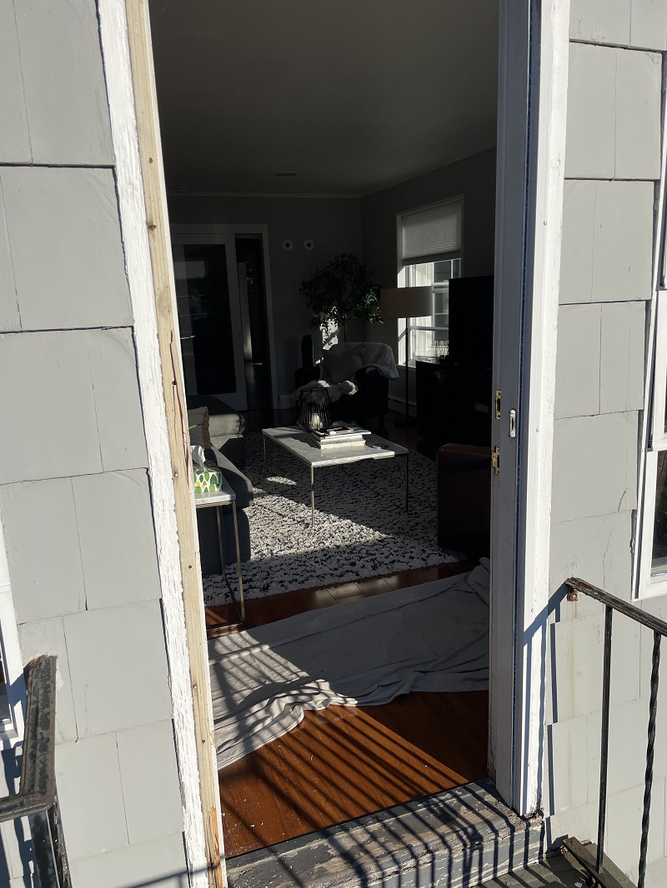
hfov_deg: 53.1
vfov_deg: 67.3
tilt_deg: -13.8
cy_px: 444
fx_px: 668
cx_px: 334
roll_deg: +1.9
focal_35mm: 26
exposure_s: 1/5291
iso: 32
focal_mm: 4.2
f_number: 1.6
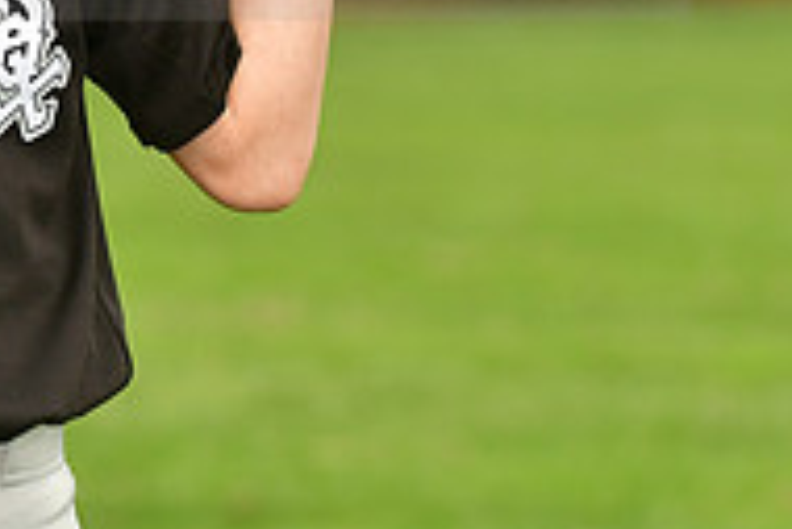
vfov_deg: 2.6
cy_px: -102
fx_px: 11713
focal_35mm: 532
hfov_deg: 3.9
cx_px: -117
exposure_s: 1/1000
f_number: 4
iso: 320
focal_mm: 116
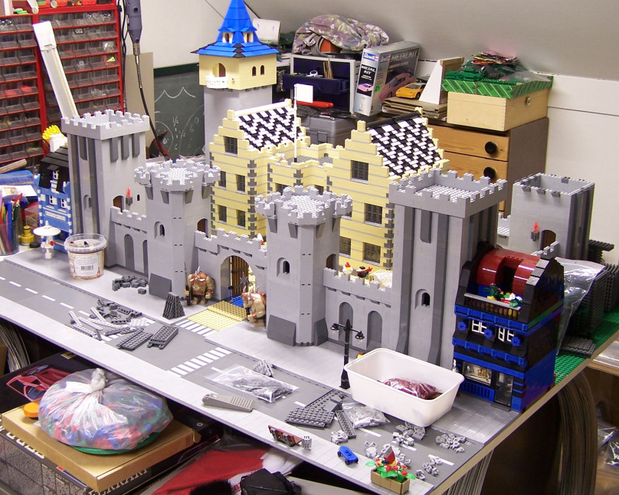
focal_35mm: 47
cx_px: 290
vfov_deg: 32.1
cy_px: 226
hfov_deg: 39.5
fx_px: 861
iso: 80
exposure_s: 1/4
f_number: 2.8
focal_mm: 6.3
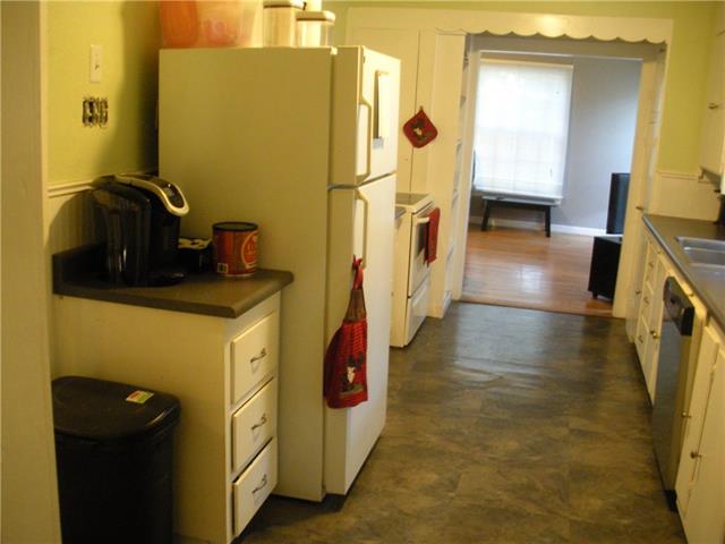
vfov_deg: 39.7
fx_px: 754
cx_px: 362
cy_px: 272
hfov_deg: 51.4
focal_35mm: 36
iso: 377
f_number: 3.5
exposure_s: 1/8
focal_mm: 6.3
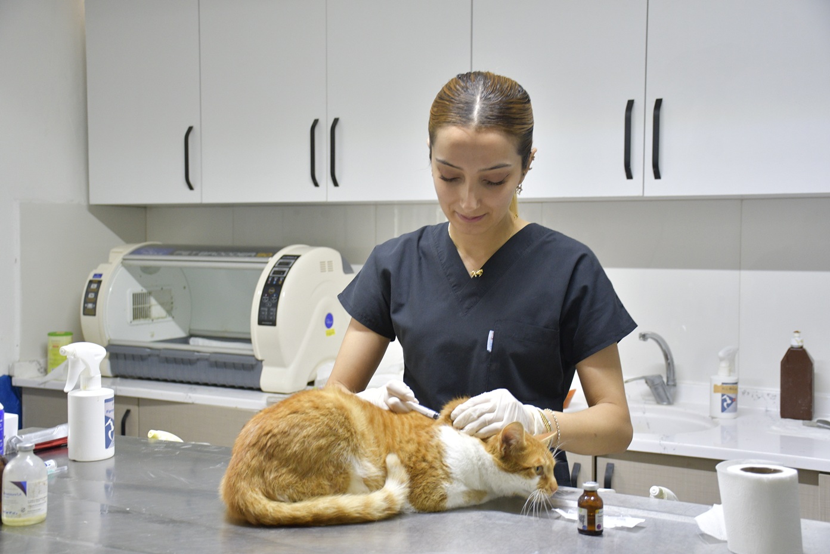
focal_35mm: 48
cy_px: 277
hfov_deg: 41.1
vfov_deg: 28.1
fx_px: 1107
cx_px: 415
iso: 1000
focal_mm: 32
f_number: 4
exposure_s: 1/60
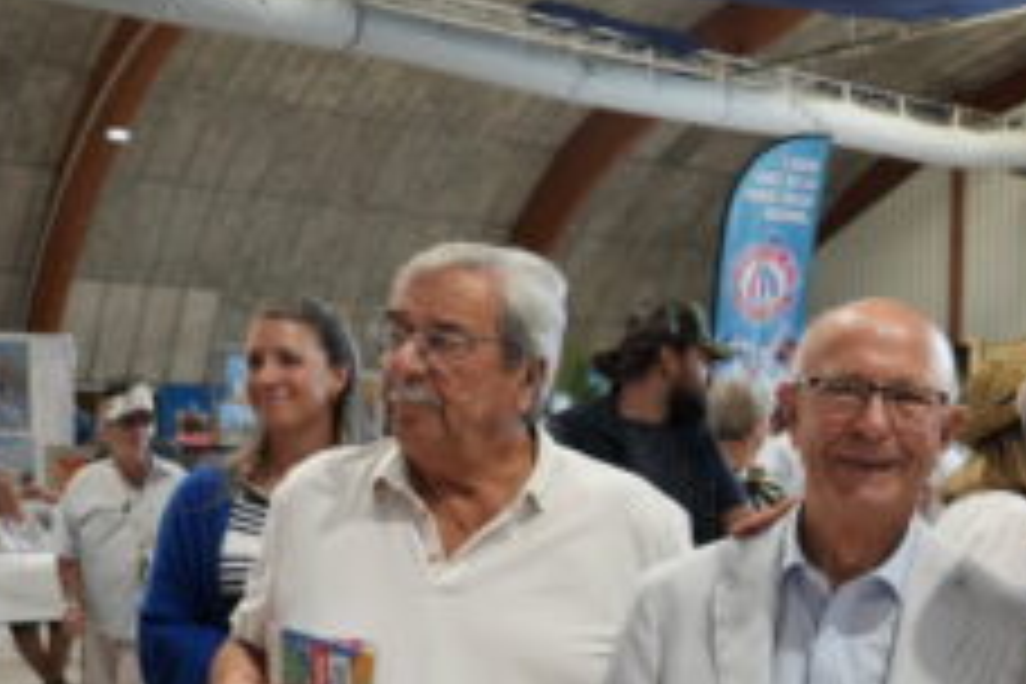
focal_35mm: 58
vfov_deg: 23.1
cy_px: 538
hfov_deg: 33.4
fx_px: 1653
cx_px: 842
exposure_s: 1/200
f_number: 5.6
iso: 4000
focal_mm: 33
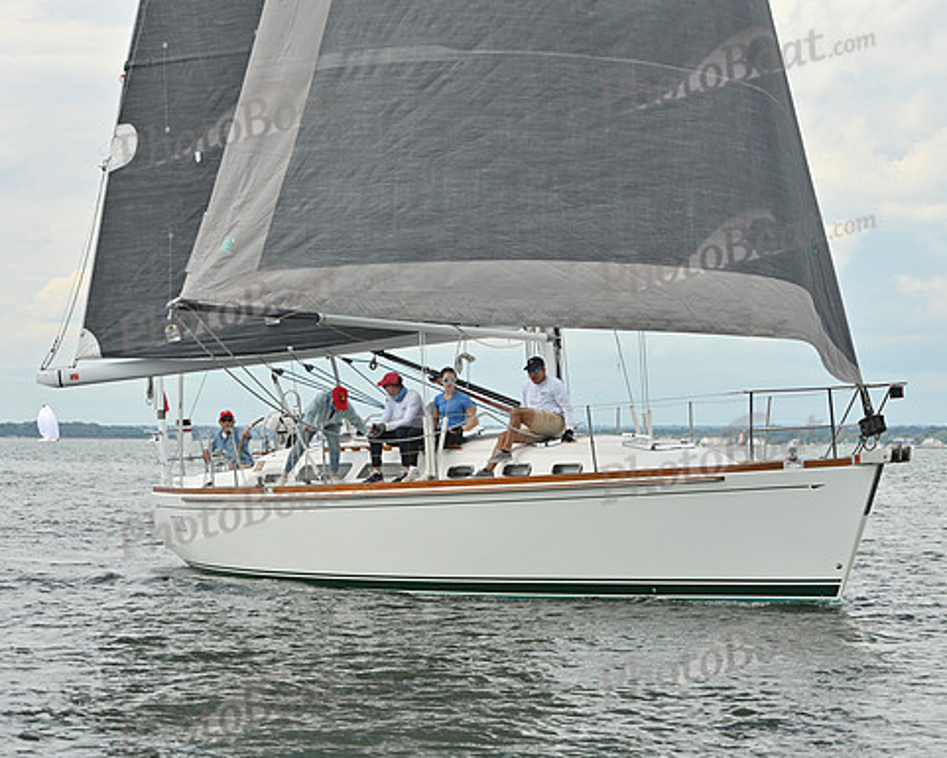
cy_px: 379
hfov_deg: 17.3
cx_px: 498
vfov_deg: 13.9
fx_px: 3112
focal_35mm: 111
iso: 320
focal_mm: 98
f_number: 8
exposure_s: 1/1250
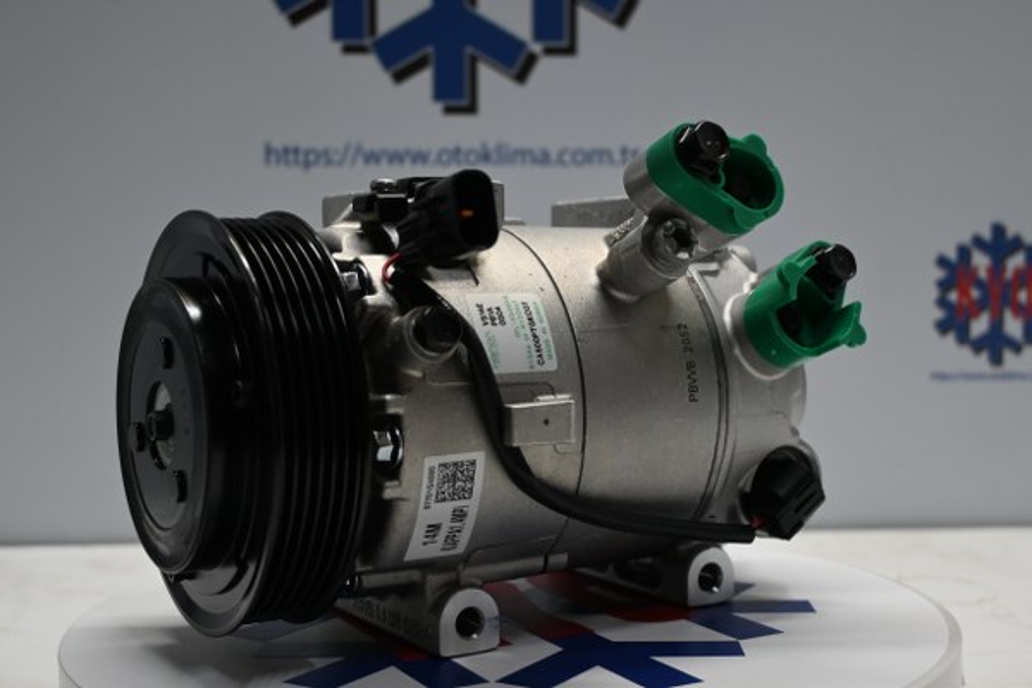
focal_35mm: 45
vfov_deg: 29.9
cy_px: 344
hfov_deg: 43.6
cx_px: 516
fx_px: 1290
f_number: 4.8
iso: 320
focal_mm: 30
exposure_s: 1/50
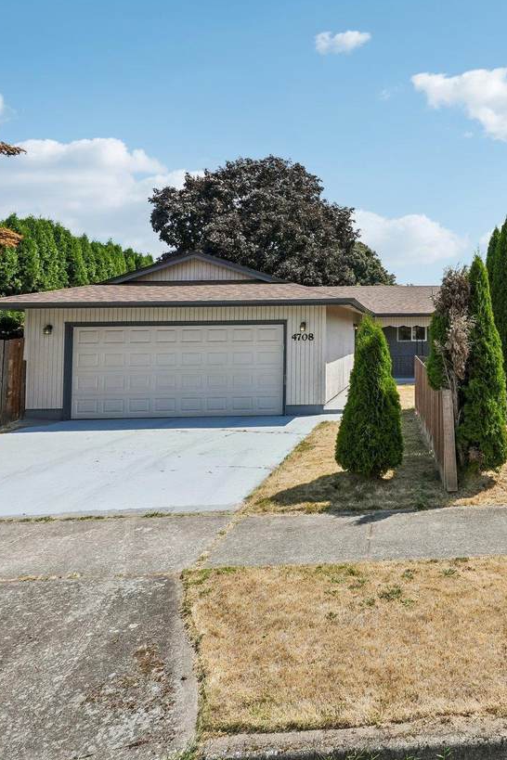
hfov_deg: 46.6
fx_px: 528
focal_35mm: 25
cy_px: 371
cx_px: 449
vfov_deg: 71.5
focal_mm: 16
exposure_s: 1/1000
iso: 400
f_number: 8
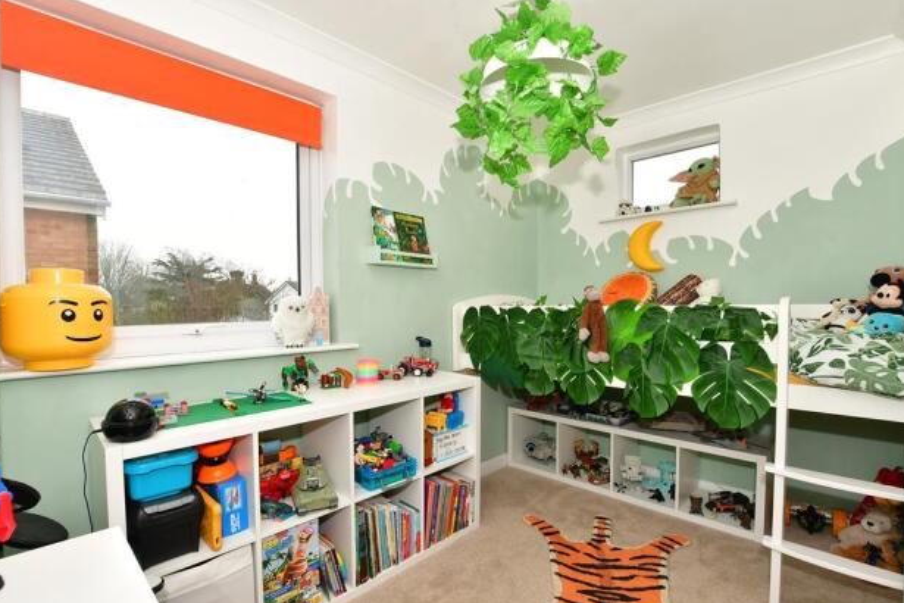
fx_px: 402
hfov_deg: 96.7
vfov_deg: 73.7
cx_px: 453
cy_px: 308
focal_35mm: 16
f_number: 8
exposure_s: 1/40
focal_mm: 10
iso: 200
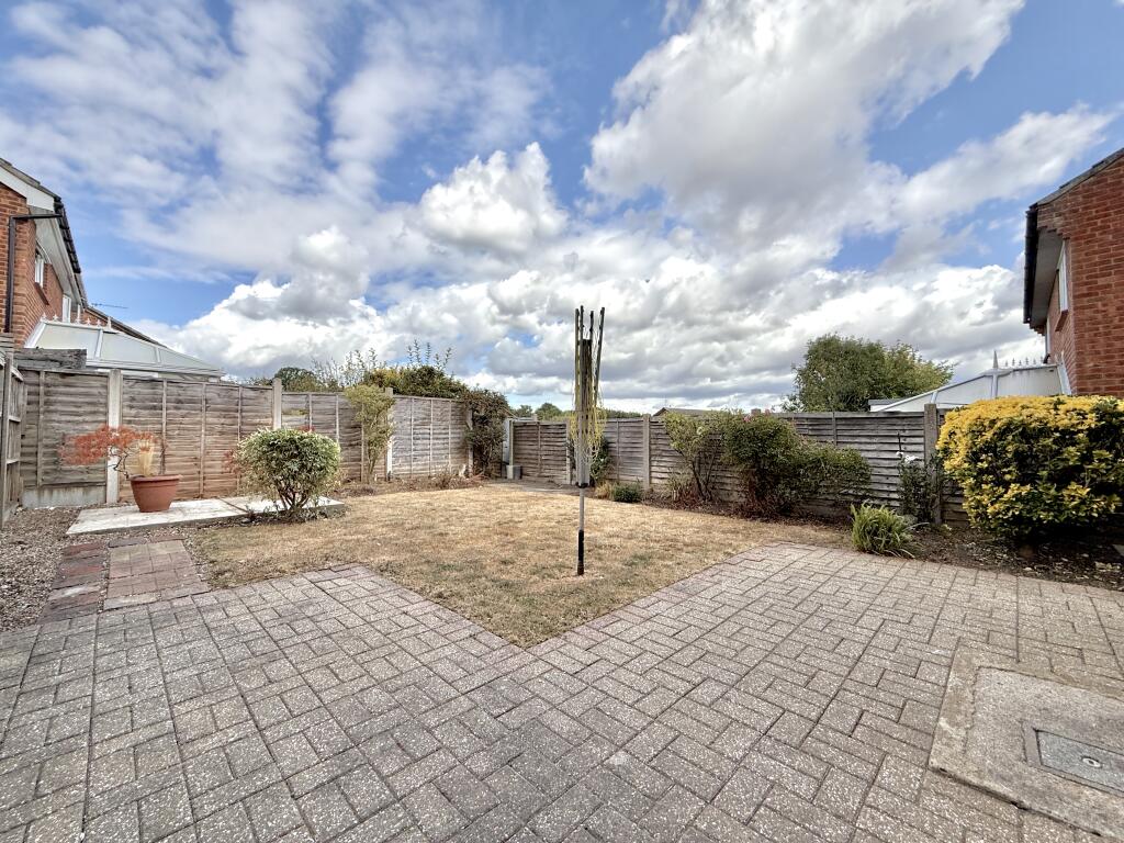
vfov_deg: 85.7
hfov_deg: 102.1
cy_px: 422
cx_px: 562
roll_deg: -0.1
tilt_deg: +2.0
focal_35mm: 14
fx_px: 455
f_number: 2.2
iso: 50
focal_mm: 2.22
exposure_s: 1/1235
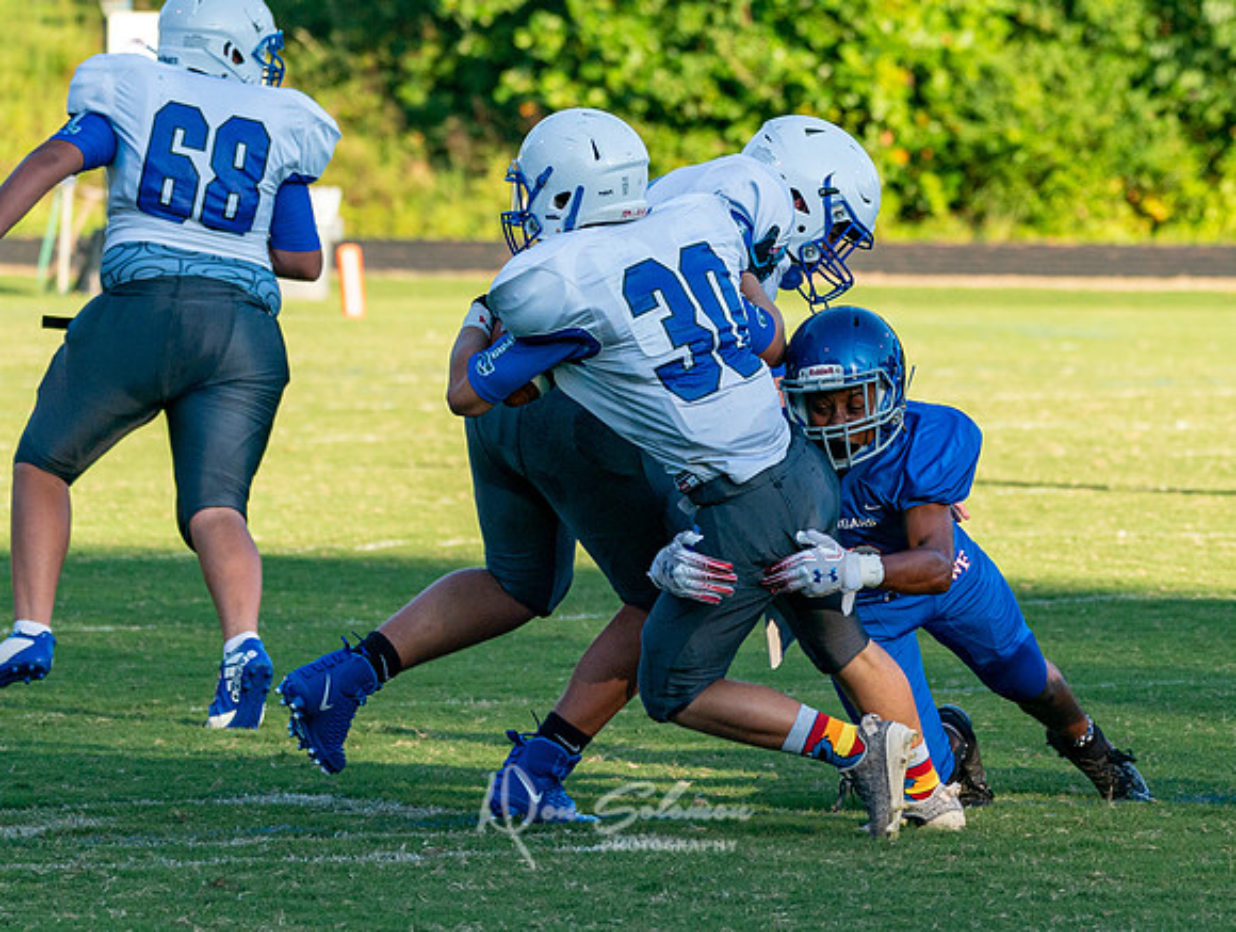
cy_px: 543
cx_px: 979
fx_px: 12941
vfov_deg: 4.1
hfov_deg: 5.5
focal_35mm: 362
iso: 500
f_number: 5.6
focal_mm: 185
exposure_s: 1/1000
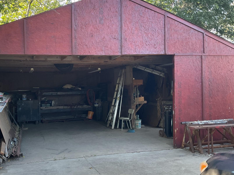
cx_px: 93
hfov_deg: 49.8
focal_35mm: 37
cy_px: 87
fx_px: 250
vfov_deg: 38.7
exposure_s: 1/120
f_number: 1.8
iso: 64
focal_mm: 3
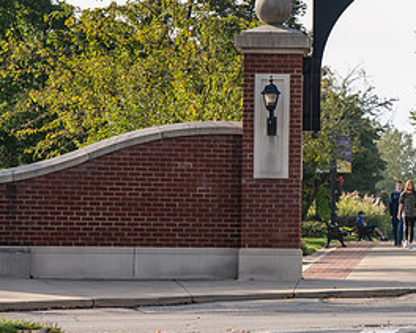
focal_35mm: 266
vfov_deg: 5.8
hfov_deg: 7.2
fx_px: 3274
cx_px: 442
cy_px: 105
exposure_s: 1/320
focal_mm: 125
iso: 320
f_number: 9
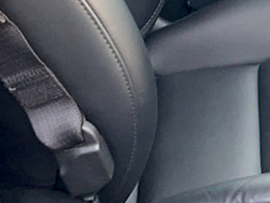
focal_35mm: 119
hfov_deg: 15.8
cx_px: 333
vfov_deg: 11.6
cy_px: -151
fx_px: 929
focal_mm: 3
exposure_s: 1/60
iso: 40
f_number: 1.8
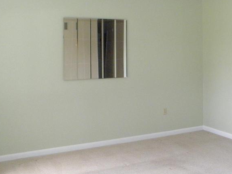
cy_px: 54
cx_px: 183
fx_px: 335
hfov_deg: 37.0
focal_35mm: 50
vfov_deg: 28.9
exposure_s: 1/100
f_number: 3.5
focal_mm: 5
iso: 400
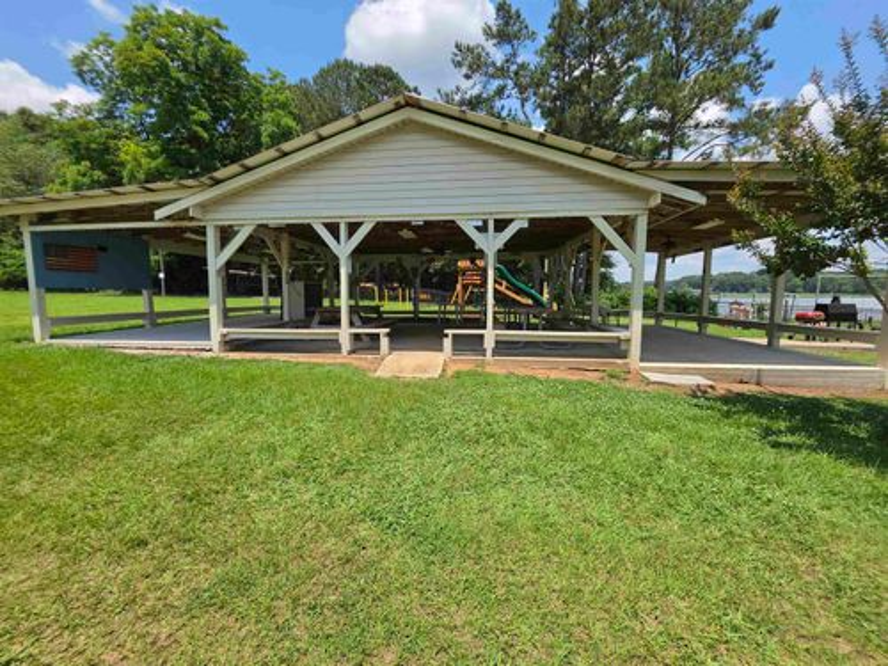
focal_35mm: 13
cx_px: 444
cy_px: 333
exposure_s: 1/1472
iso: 32
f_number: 1.9
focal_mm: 2.2
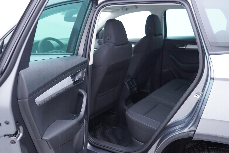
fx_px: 229
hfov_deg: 53.1
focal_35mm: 36
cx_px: 114
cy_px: 76
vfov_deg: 36.9
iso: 250
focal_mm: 24
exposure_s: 1/40
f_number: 2.8
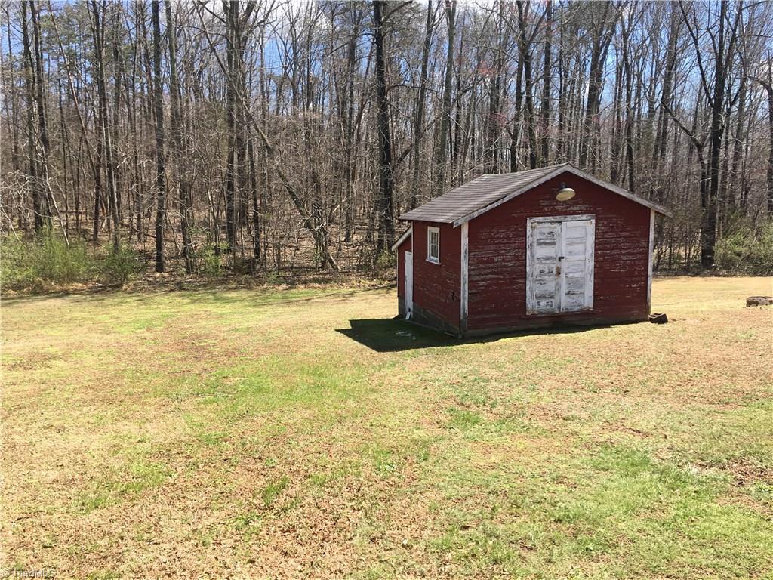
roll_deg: -0.5
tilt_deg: -5.6
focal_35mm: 29
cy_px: 290
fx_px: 648
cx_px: 386
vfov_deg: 48.2
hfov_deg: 61.7
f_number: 2.2
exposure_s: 1/605
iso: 25
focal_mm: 4.15
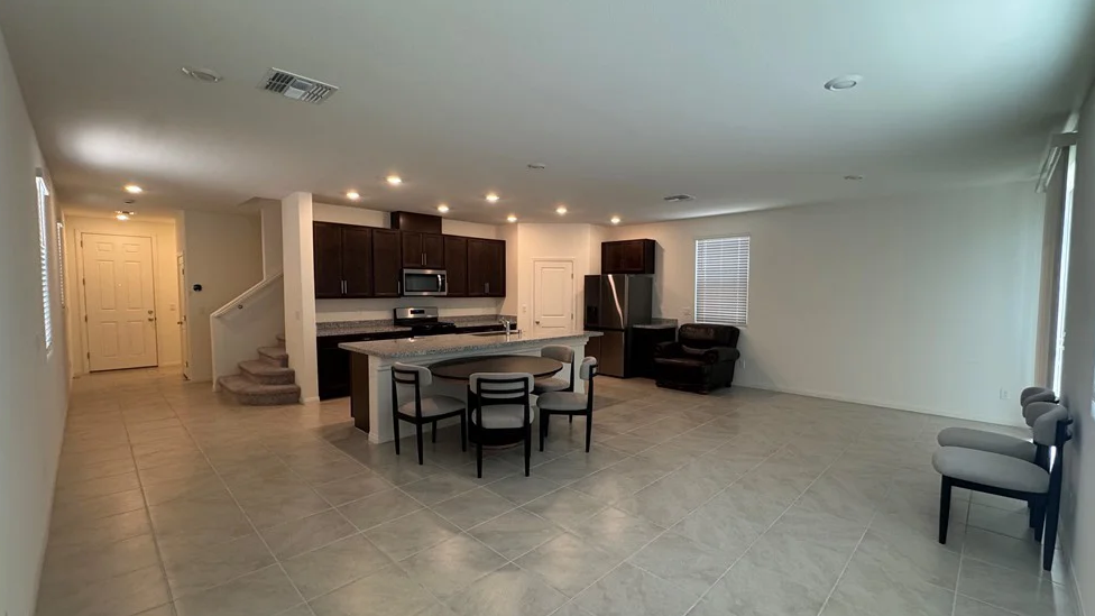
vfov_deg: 67.1
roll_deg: -0.2
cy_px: 319
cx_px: 562
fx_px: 465
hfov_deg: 99.3
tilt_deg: -3.7
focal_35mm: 16
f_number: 2.2
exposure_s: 1/120
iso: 250
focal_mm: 2.22
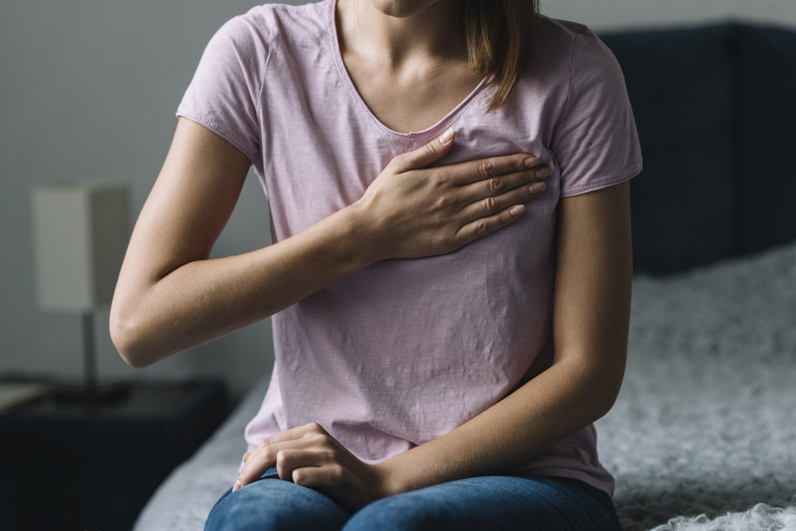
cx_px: 398
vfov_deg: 16.1
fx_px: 1880
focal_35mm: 85
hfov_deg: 23.9
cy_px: 266
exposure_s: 1/125
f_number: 2.8
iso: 250
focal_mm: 85
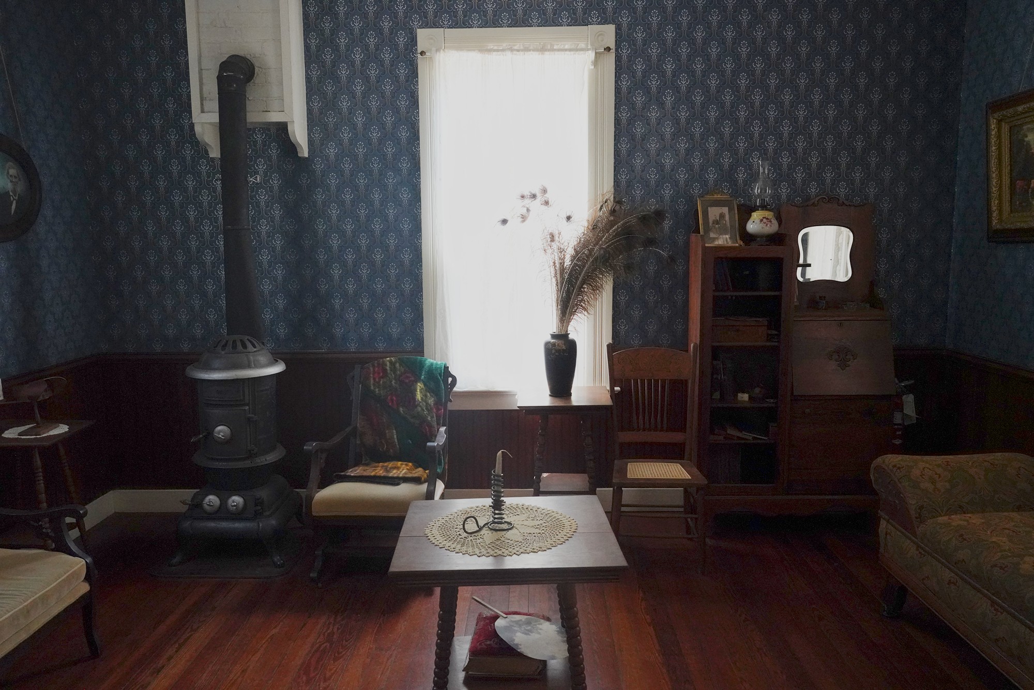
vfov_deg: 46.4
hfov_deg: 65.5
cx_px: 517
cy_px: 345
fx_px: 804
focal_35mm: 28
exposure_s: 1/100
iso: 6400
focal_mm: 28
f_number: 10
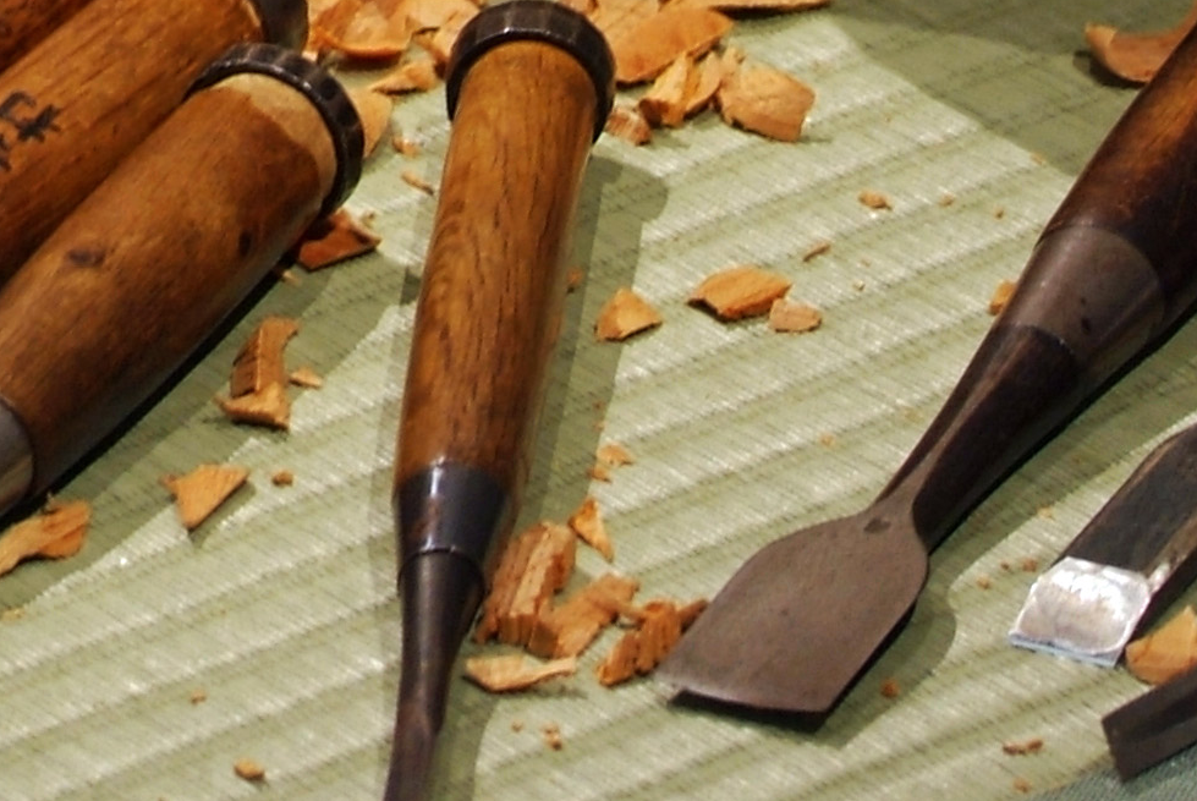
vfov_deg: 3.8
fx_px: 12016
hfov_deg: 5.7
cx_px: 572
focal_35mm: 361
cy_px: 269
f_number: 4.8
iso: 400
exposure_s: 1/45
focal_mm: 55
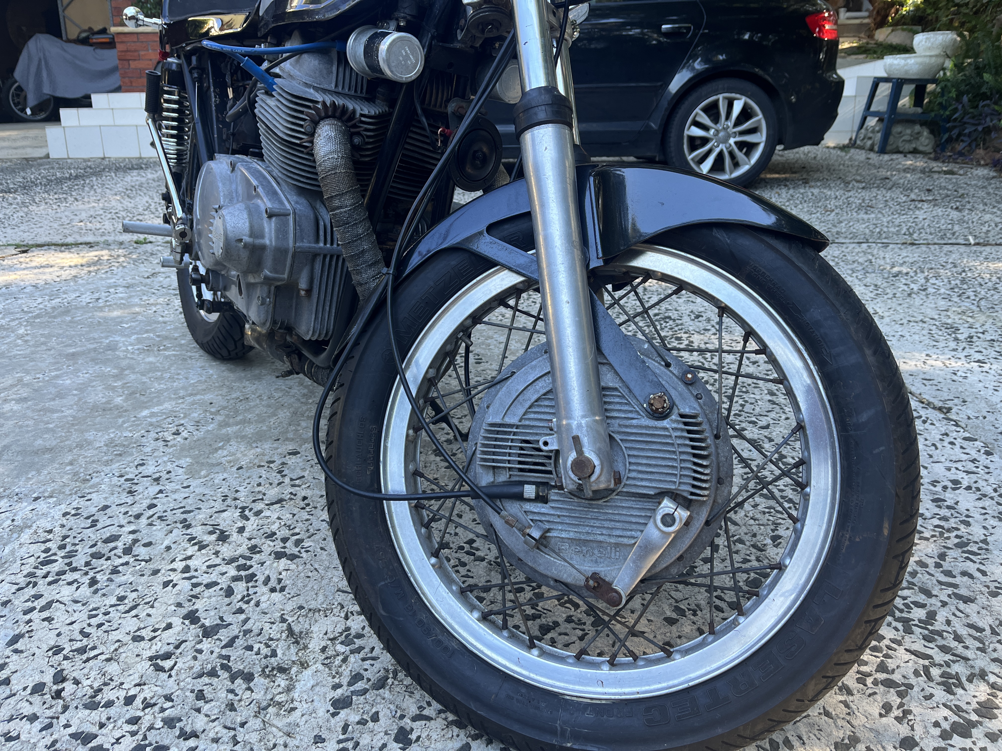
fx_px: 753
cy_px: 376
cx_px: 501
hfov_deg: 67.3
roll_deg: +1.7
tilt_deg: -15.9
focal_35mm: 26
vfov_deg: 53.1
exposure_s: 1/121
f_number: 1.6
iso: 50
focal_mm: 5.1
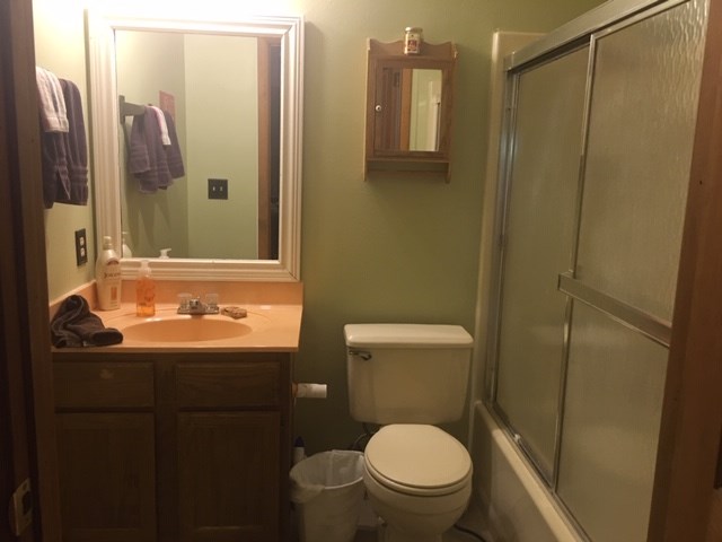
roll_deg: -1.4
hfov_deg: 61.7
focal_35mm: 29
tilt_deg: -7.9
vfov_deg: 48.2
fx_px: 605
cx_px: 361
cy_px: 271
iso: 64
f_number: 2.2
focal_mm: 4.15
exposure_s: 1/15
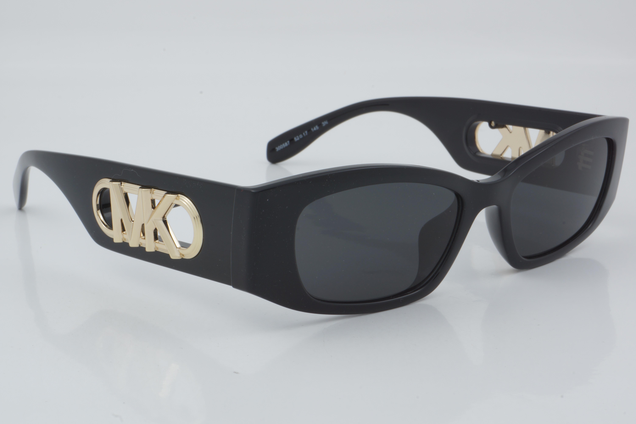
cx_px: 318
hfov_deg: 27.0
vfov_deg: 18.2
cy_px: 212
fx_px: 1325
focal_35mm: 75
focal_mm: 50
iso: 100
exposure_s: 1/4
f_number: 29
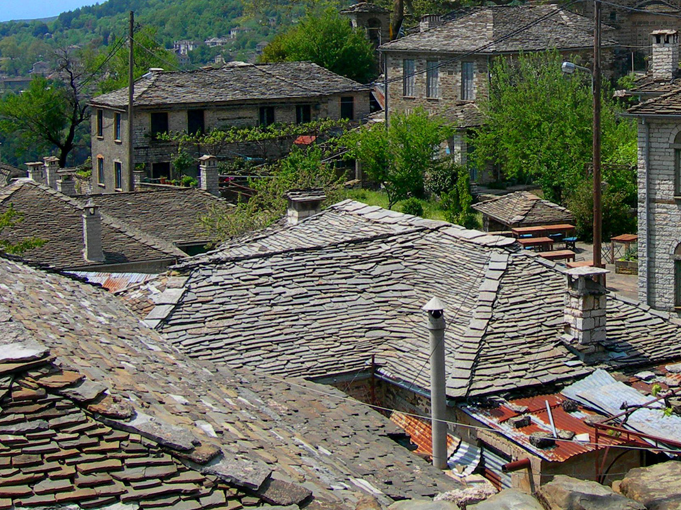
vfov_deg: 20.7
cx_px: 519
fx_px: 1377
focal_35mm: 70
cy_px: 79
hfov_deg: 27.4
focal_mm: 7.8
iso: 50
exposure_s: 1/530
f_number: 4.8
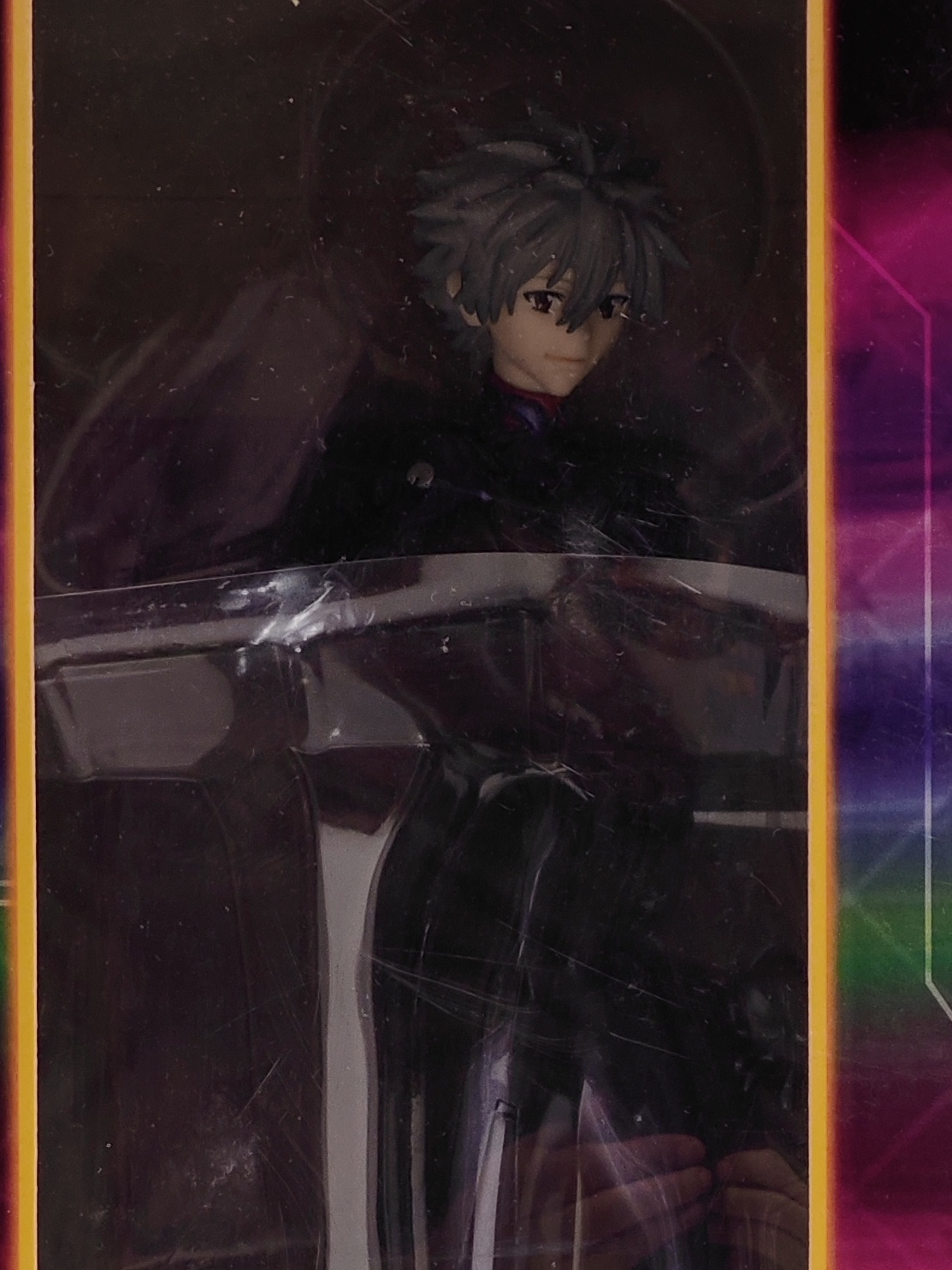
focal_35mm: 176
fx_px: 6454
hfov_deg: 8.4
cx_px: 541
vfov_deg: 11.2
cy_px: 1165
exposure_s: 1/14.5
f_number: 2.4
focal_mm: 7.48
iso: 400
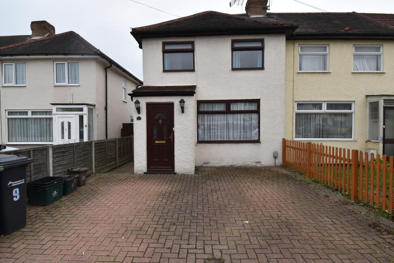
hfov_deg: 82.5
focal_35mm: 21
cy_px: 134
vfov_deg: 60.6
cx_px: 191
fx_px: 225
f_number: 8
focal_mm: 13
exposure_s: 1/250
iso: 200
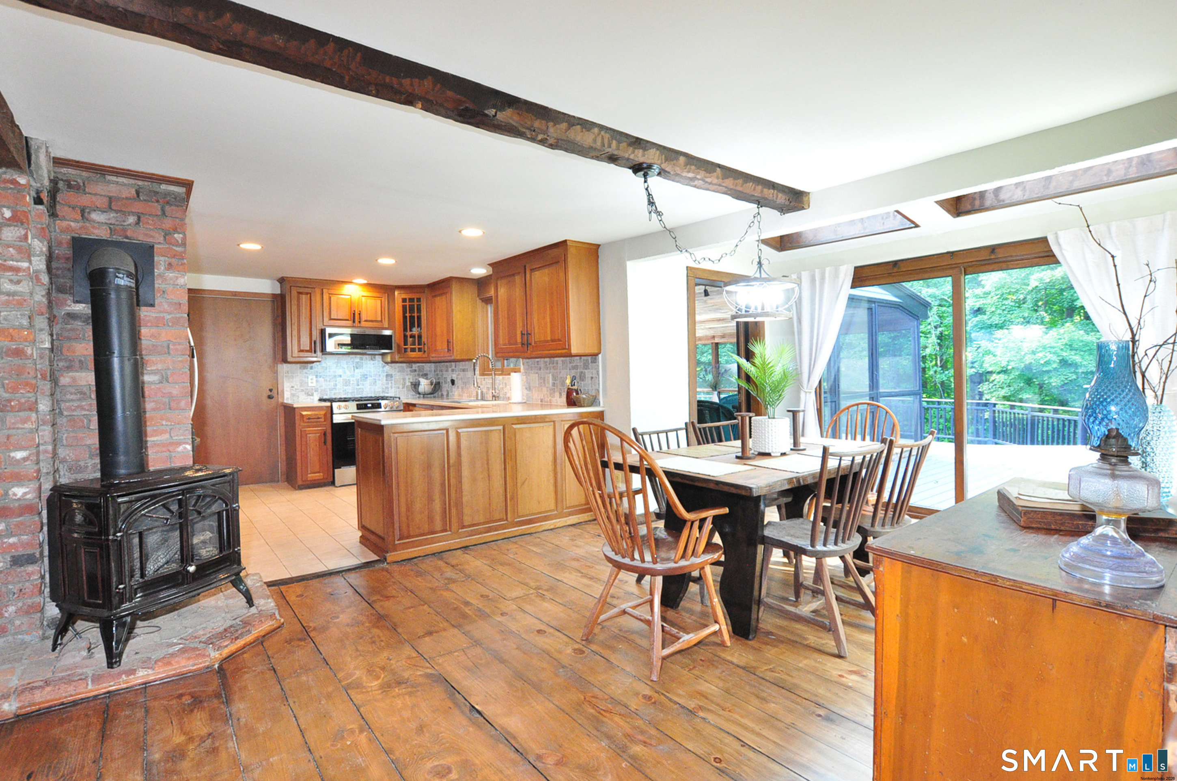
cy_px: 390
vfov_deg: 77.2
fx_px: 490
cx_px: 588
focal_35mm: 15
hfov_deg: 100.5
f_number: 5
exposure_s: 1/50
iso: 1600
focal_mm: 10
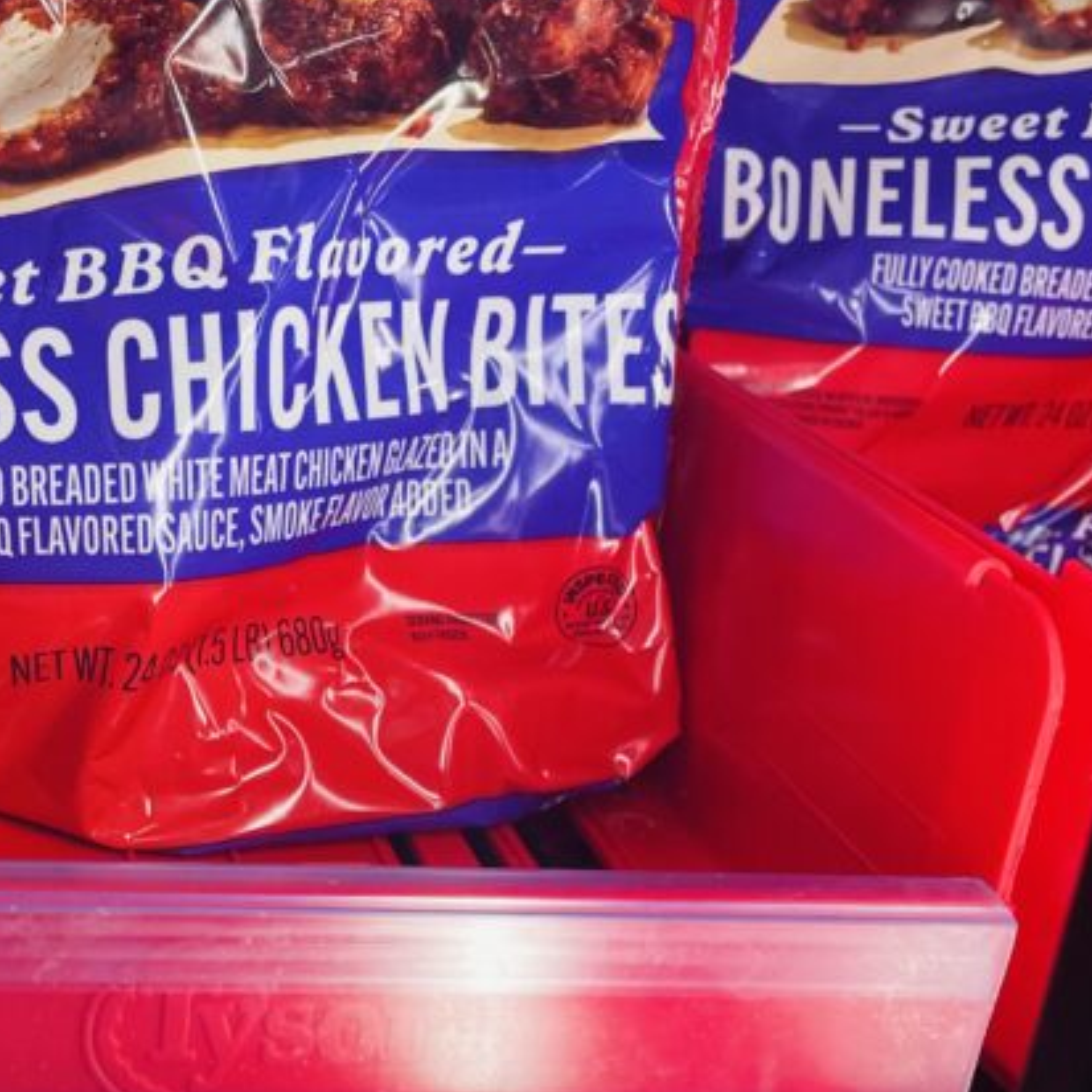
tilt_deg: -23.3
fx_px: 2034
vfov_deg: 29.8
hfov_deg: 29.2
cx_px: 180
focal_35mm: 57
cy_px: 722
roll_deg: -4.2
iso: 100
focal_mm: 4.2
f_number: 1.6
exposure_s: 1/120
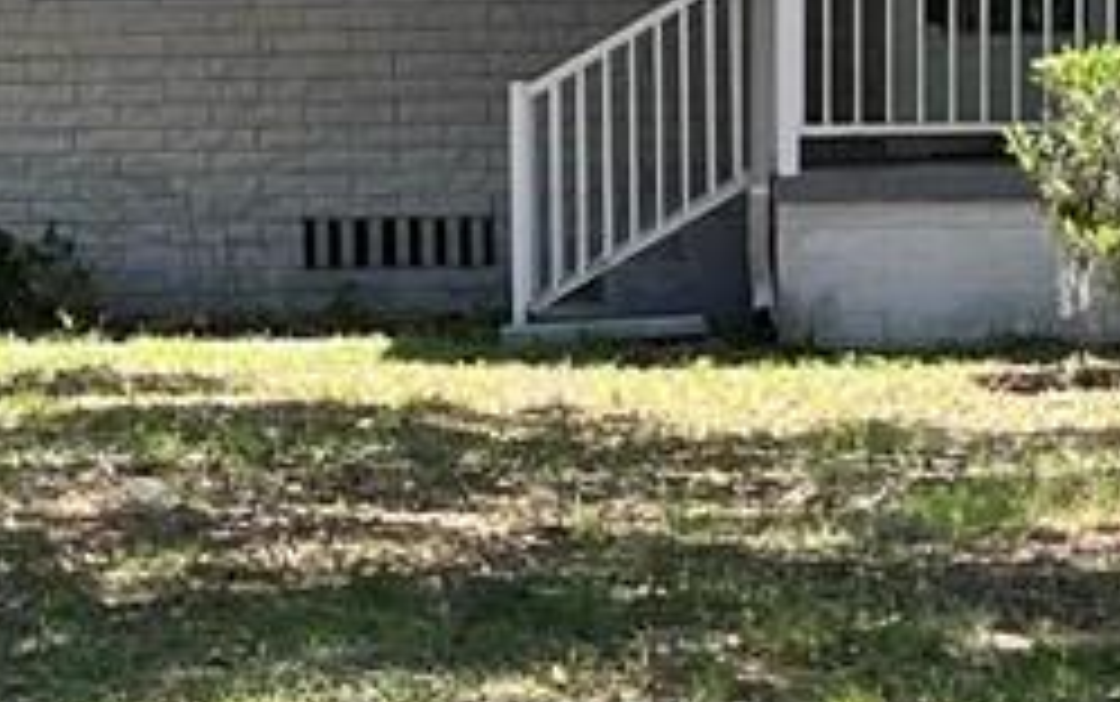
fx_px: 5406
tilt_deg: -2.4
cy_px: 446
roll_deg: +1.5
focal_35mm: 177
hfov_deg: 11.8
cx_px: 234
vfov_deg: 7.4
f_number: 1.6
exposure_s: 1/701
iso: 50
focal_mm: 5.1
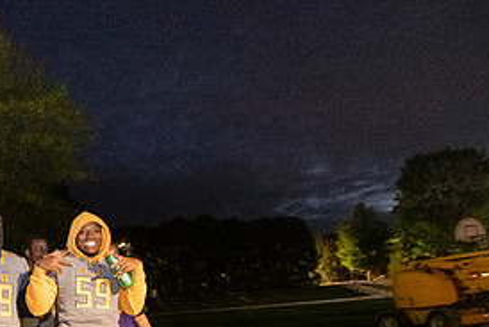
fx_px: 489
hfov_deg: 49.0
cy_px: 317
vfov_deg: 34.1
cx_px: 77
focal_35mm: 36
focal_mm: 17
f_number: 3.5
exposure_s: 1/30
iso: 8000
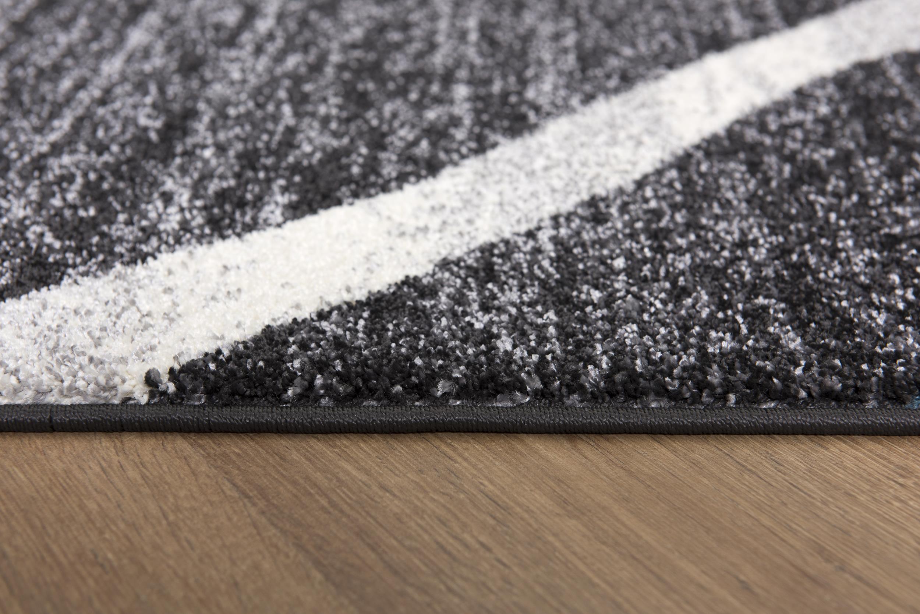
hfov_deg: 28.8
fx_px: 1789
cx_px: 460
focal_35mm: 70
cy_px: 307
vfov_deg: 19.5
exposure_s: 1/80
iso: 125
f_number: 9
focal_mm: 70
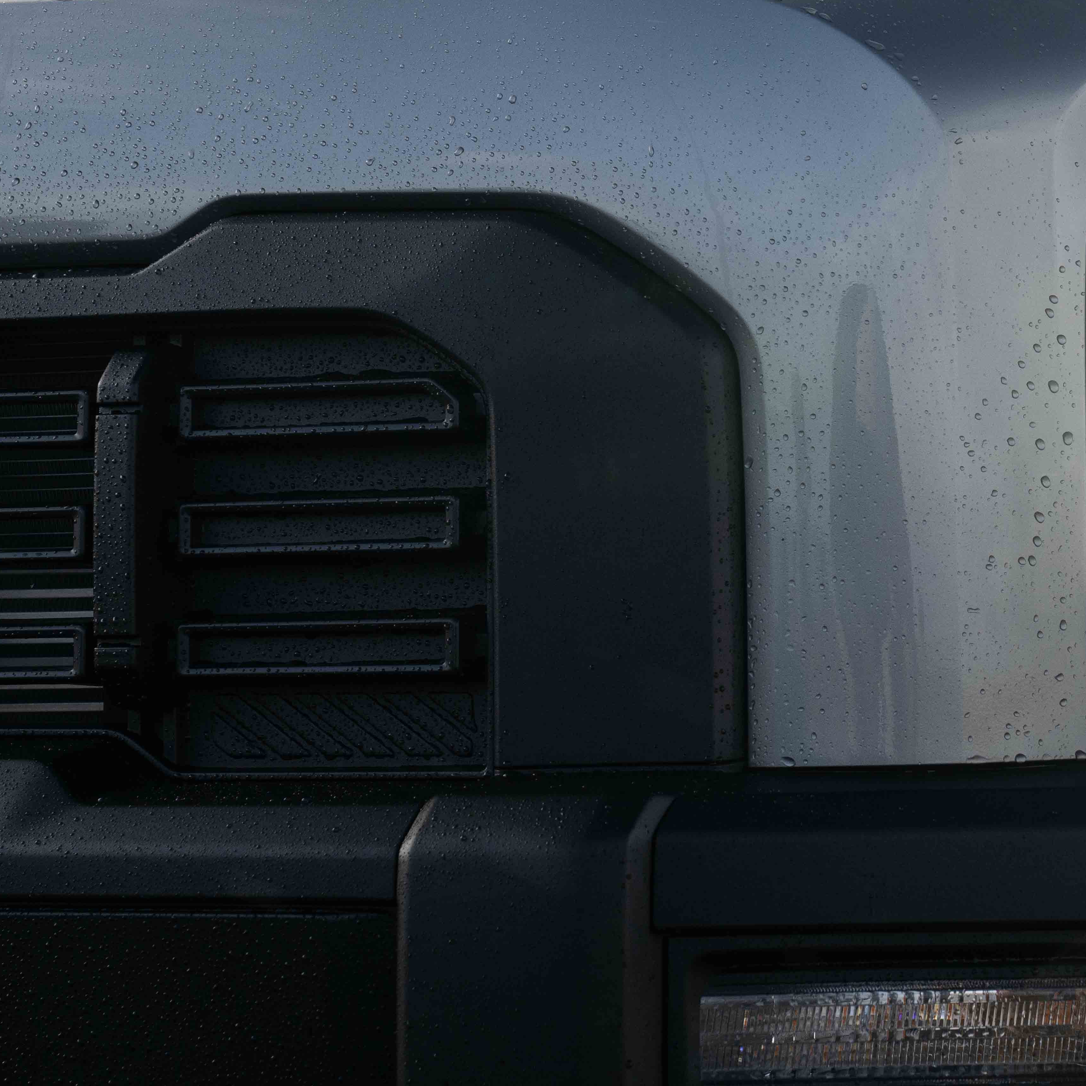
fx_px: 4330
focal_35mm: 122
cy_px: 390
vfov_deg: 14.3
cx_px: 953
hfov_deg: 14.2
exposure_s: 1/500
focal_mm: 70
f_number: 7.1
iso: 800
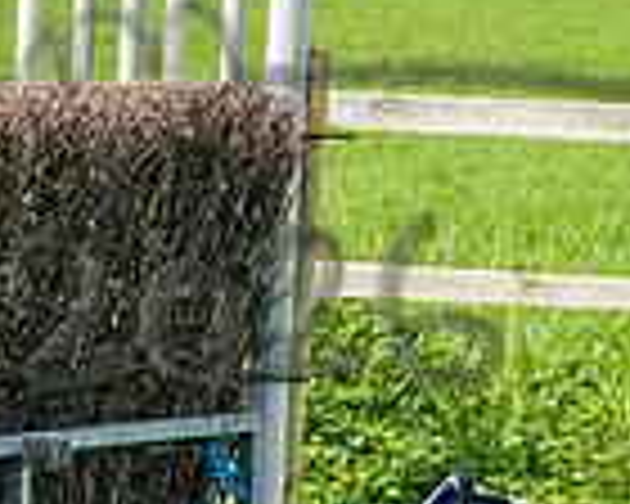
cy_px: -47
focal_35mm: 422
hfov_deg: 4.4
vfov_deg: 3.7
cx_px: -1208
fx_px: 7868
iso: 400
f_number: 4
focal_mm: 71
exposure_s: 1/3200
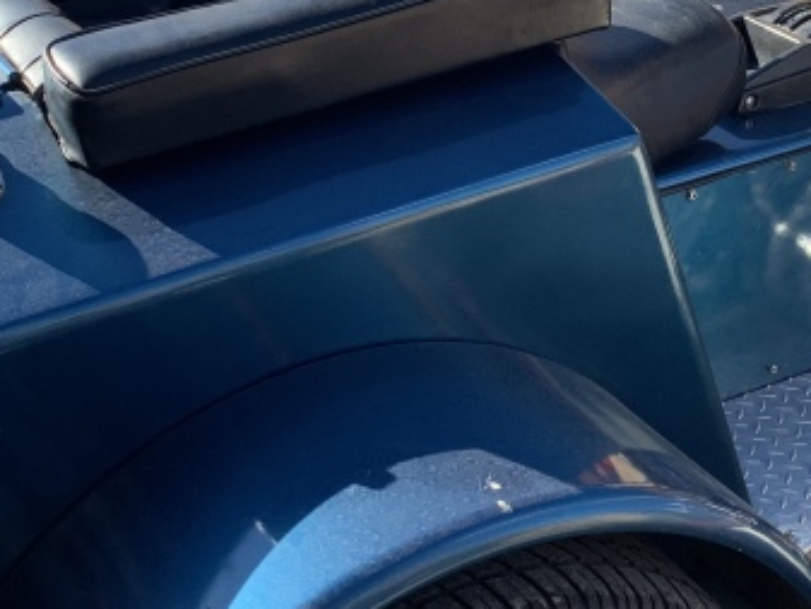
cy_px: 84
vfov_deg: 18.4
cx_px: 541
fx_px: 1852
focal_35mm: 79
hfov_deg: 24.6
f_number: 1.8
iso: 25
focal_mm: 4.25
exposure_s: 1/564
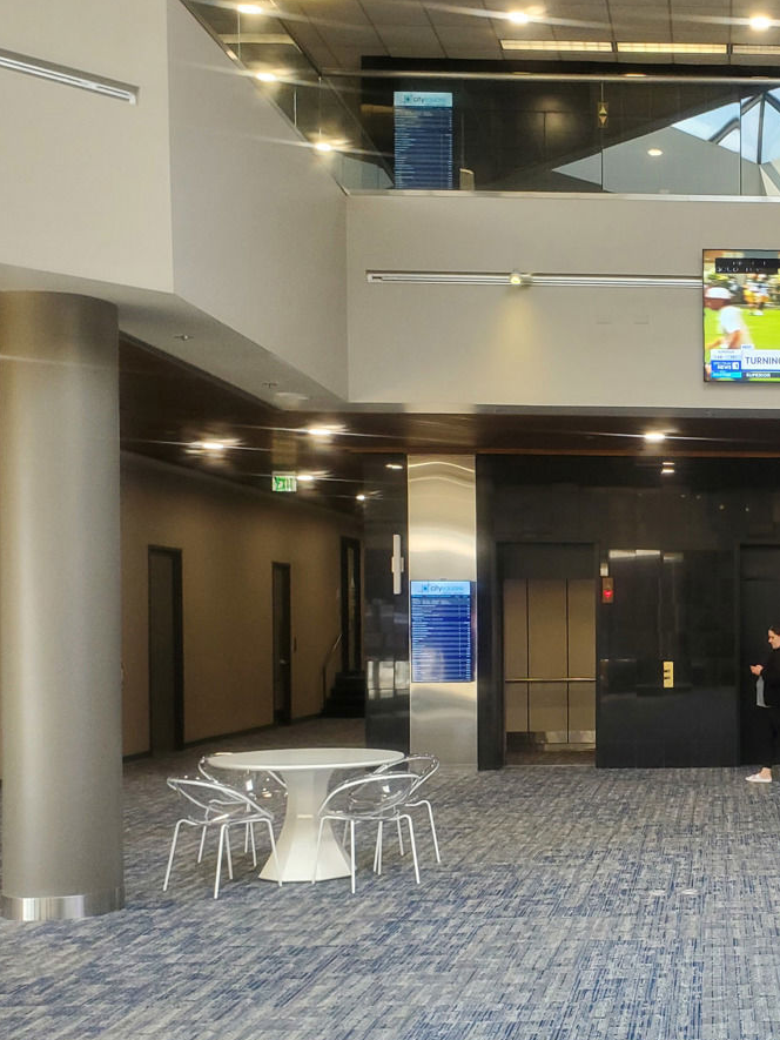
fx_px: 1412
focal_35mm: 47
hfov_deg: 28.6
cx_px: 815
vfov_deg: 40.1
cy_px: 653
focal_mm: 4.3
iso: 250
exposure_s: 1/120
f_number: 2.4
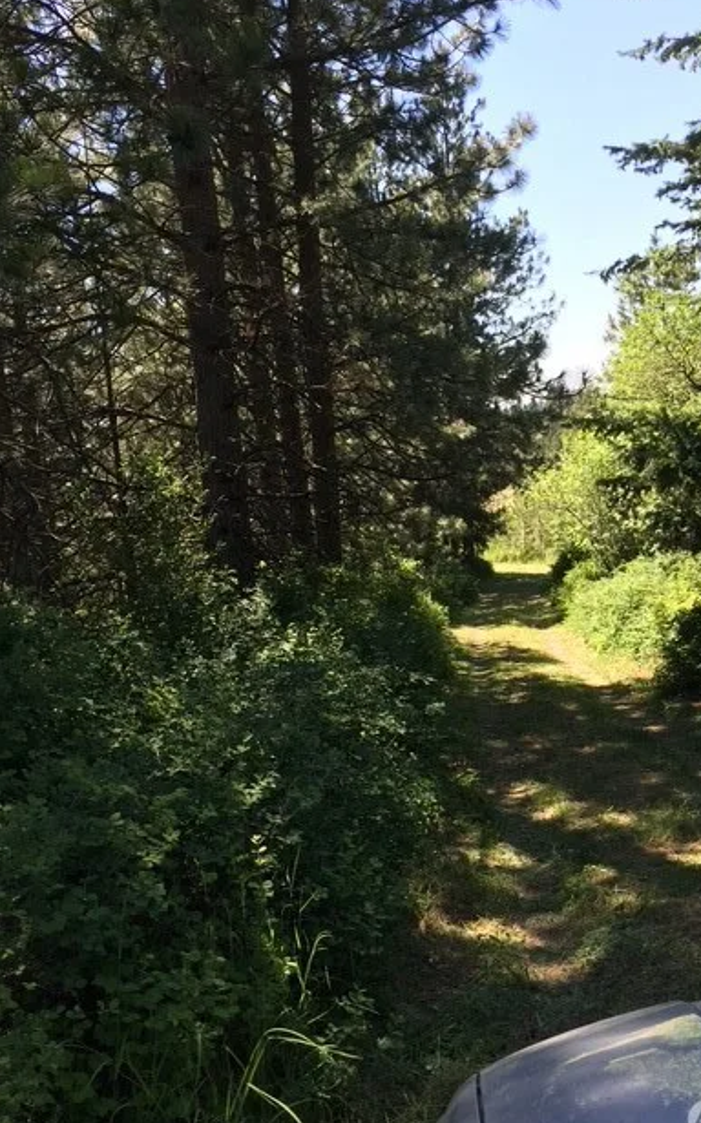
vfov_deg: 59.7
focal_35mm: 32
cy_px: 557
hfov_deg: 39.2
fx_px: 979
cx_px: 422
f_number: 2.2
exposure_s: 1/380
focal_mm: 4.15
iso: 32
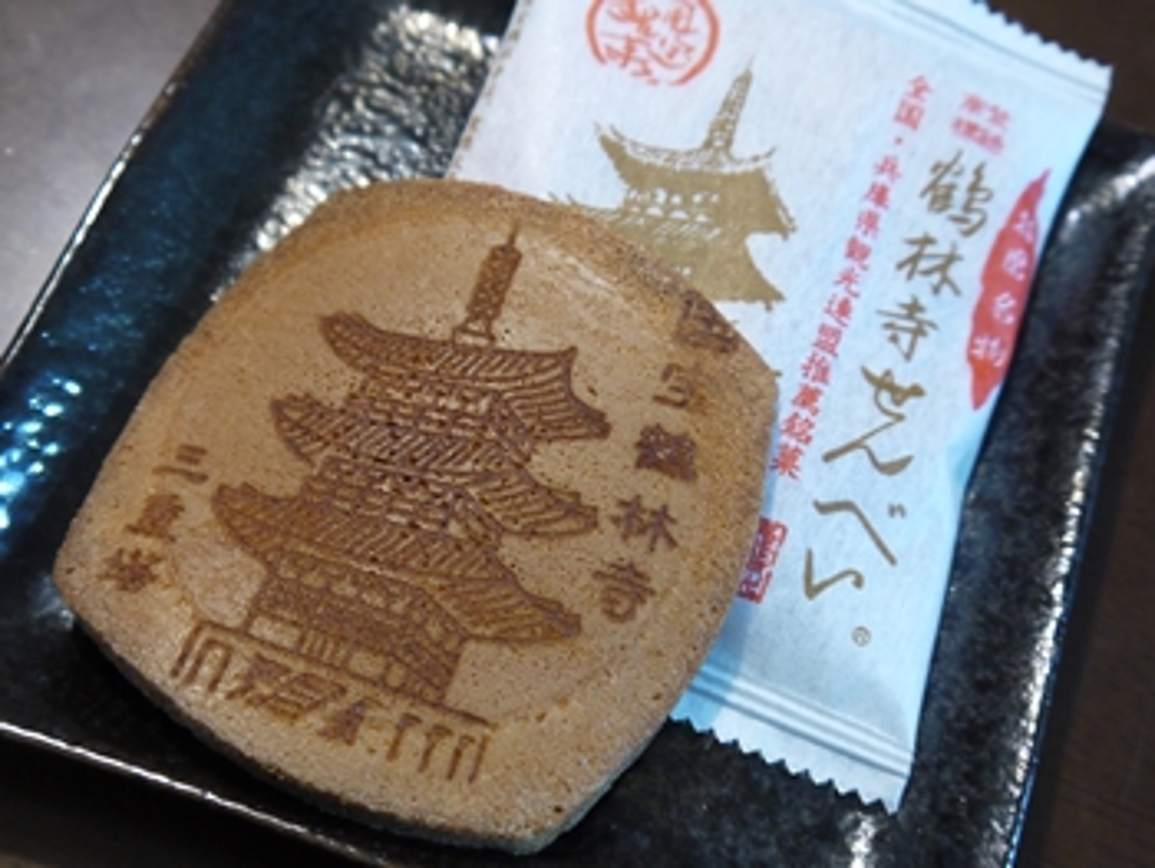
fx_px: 1603
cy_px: 434
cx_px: 578
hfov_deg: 39.6
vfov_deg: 30.3
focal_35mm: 48
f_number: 3.9
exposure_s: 1/13
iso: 400
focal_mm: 17
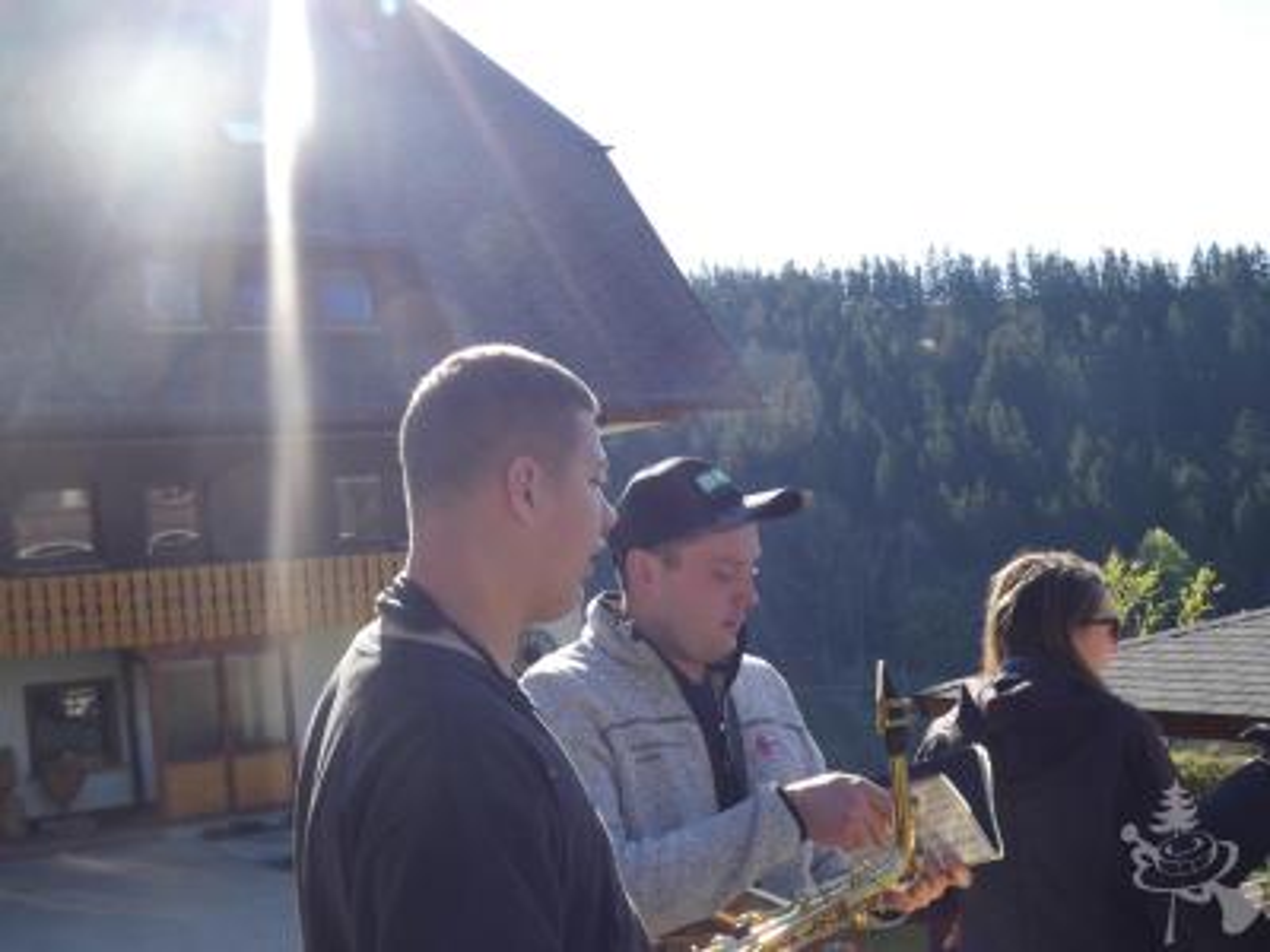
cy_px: 476
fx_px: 1688
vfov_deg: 31.5
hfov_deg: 41.2
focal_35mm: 46
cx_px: 635
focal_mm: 8.2
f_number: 3.8
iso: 80
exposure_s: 1/320
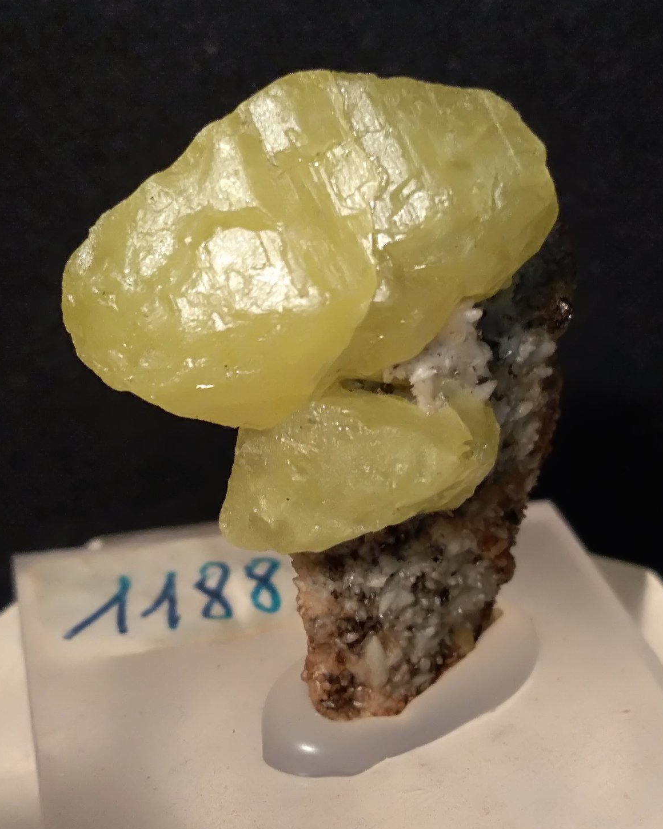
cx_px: 328
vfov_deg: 62.2
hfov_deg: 51.5
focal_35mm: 28
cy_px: 425
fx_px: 687
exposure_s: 1/40
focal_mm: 3.54
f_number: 2
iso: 130
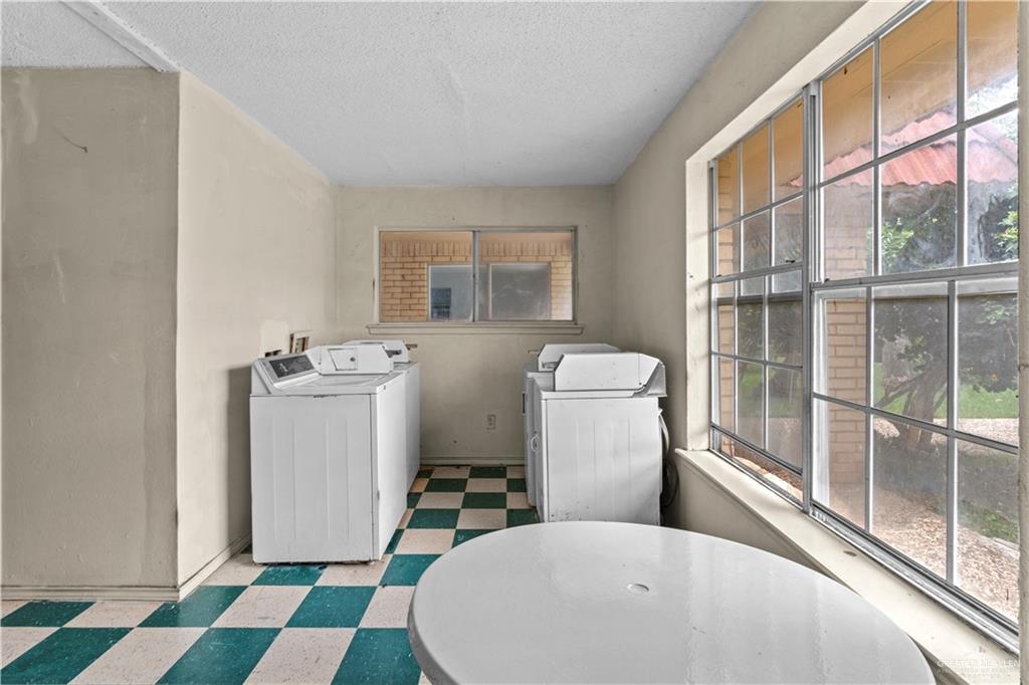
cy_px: 342
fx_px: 457
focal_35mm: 16
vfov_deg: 73.7
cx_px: 514
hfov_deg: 96.8
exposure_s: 1/2.5
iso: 200
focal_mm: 16
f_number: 9
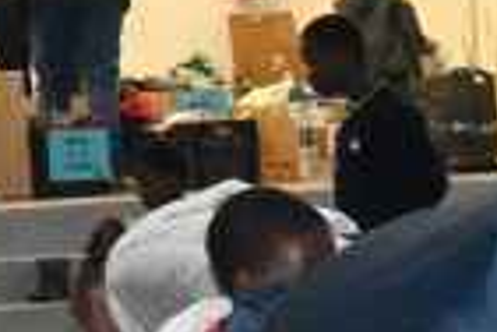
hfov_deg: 5.4
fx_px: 5190
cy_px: 781
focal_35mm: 376
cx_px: 911
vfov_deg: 3.6
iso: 6400
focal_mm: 50
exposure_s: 1/60
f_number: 6.3
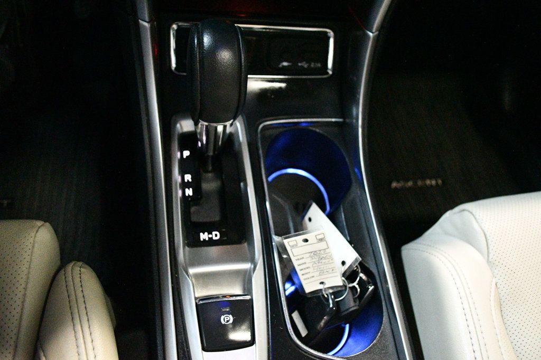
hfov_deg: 67.4
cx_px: 270
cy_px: 180
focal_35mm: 27
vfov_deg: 47.9
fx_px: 406
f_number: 3.5
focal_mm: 18
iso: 12800
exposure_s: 1/60
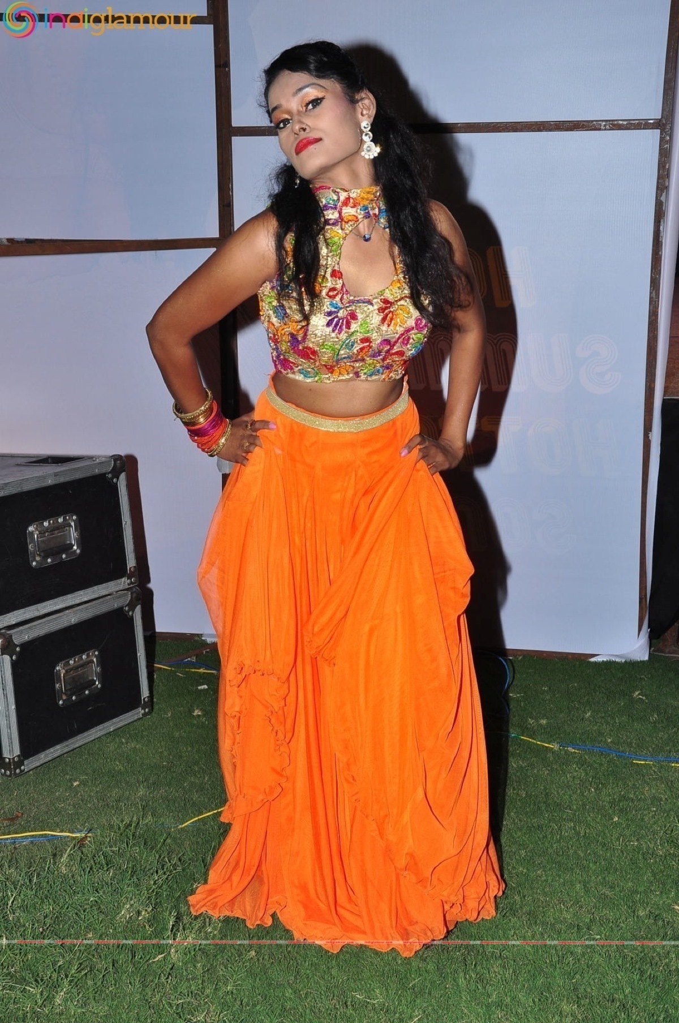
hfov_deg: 26.4
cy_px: 512
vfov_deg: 38.9
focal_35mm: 51
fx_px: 1447
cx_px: 340
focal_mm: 34
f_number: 10
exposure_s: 1/125
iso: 400
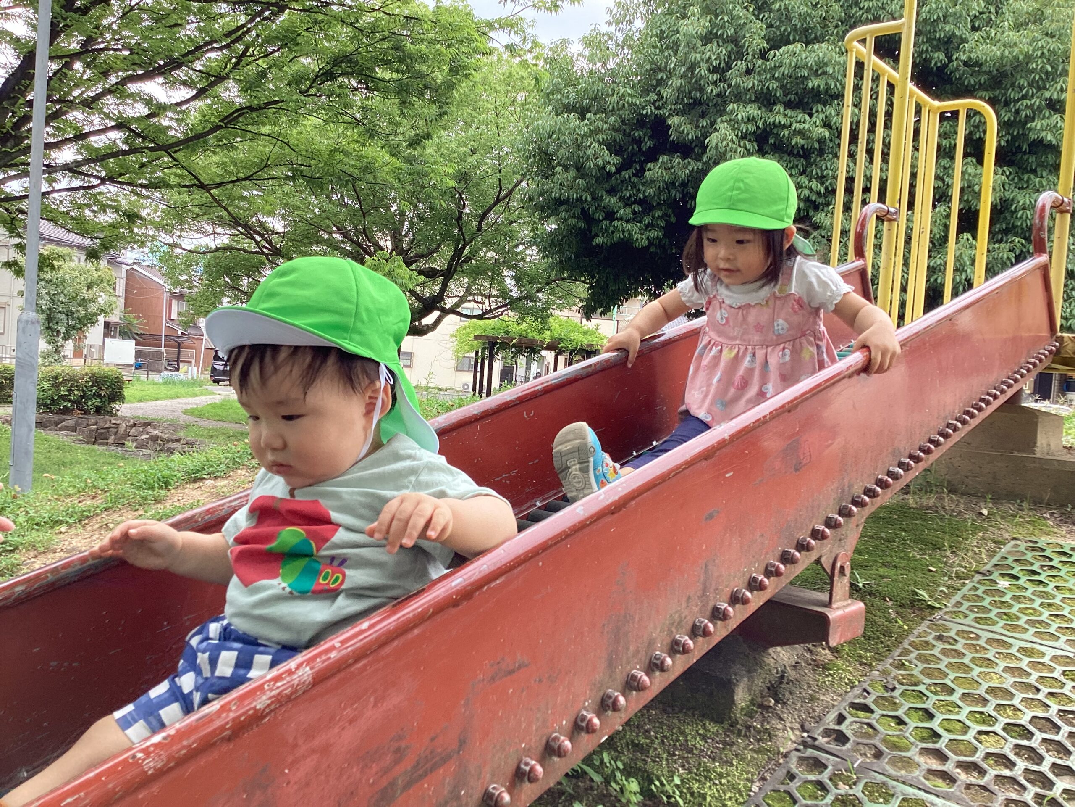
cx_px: 538
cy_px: 404
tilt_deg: -1.4
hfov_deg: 58.4
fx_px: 963
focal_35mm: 31
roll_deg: -3.8
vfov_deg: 45.4
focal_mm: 3.3
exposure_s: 1/125
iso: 25
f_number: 2.4
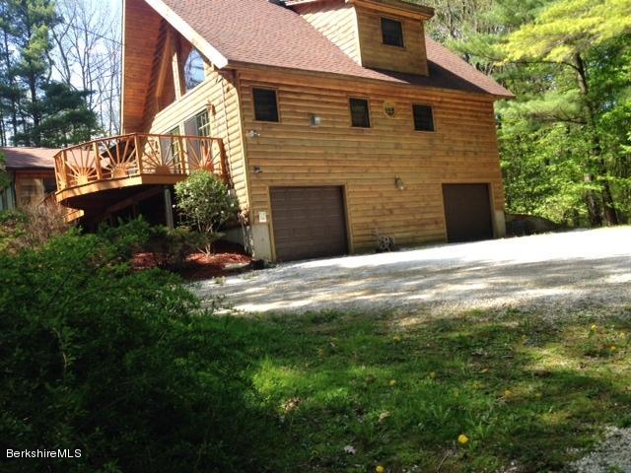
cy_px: 236
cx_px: 316
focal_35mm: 33
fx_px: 602
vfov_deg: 42.9
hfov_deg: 55.4
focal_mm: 4.12
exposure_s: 1/339
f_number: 2.4
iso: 50
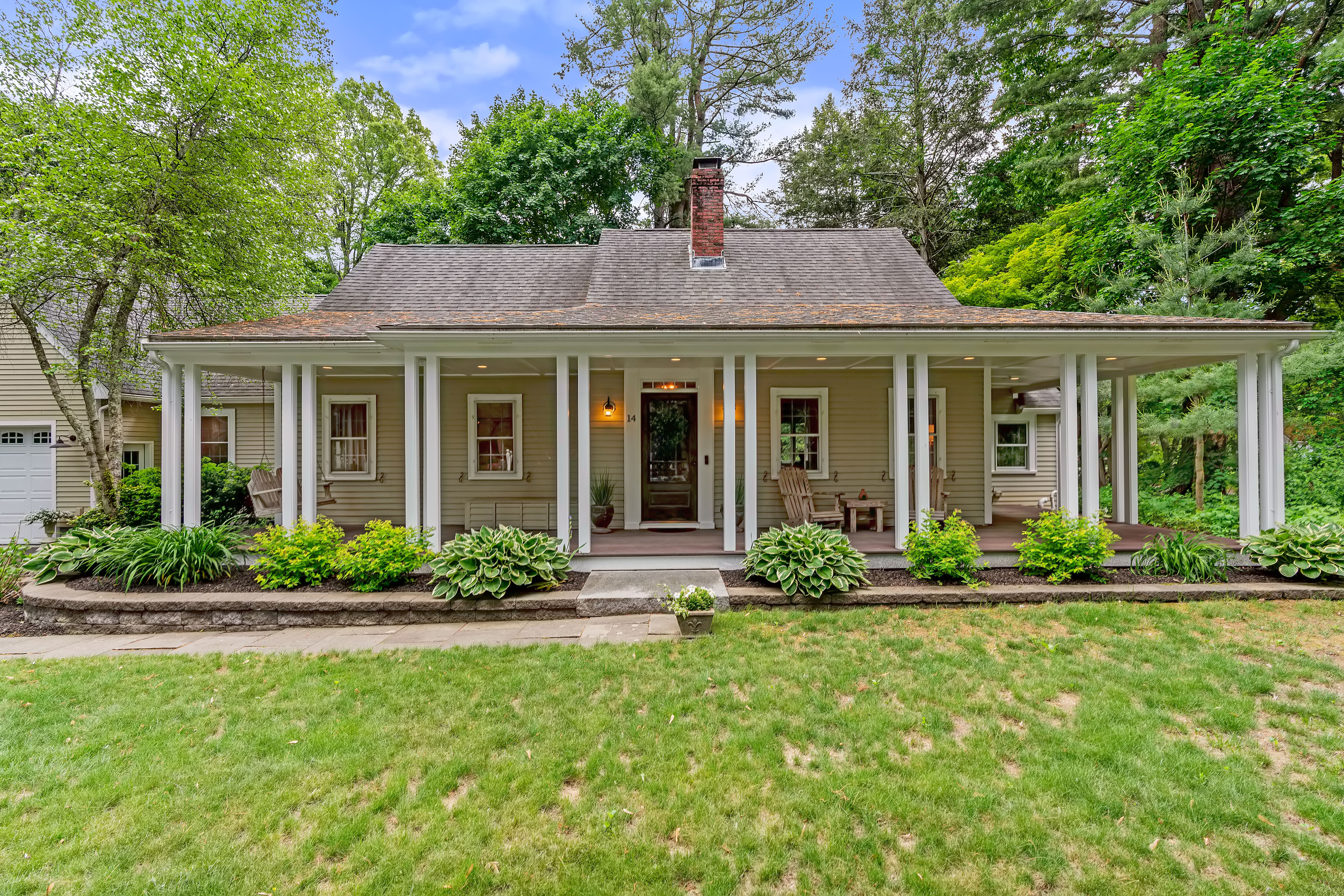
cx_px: 672
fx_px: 597
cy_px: 448
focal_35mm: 16
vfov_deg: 73.8
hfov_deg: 96.7
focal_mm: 16
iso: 125
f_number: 7.1
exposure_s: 3.2
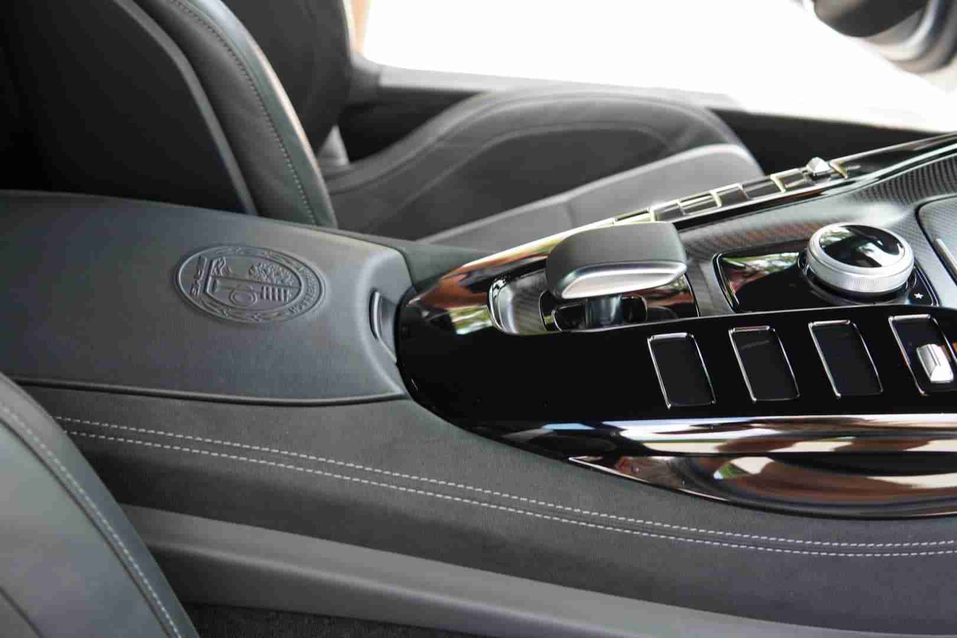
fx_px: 1196
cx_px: 478
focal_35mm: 45
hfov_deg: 43.6
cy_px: 319
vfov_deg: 29.9
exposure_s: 1/60
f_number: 4
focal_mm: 30
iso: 250
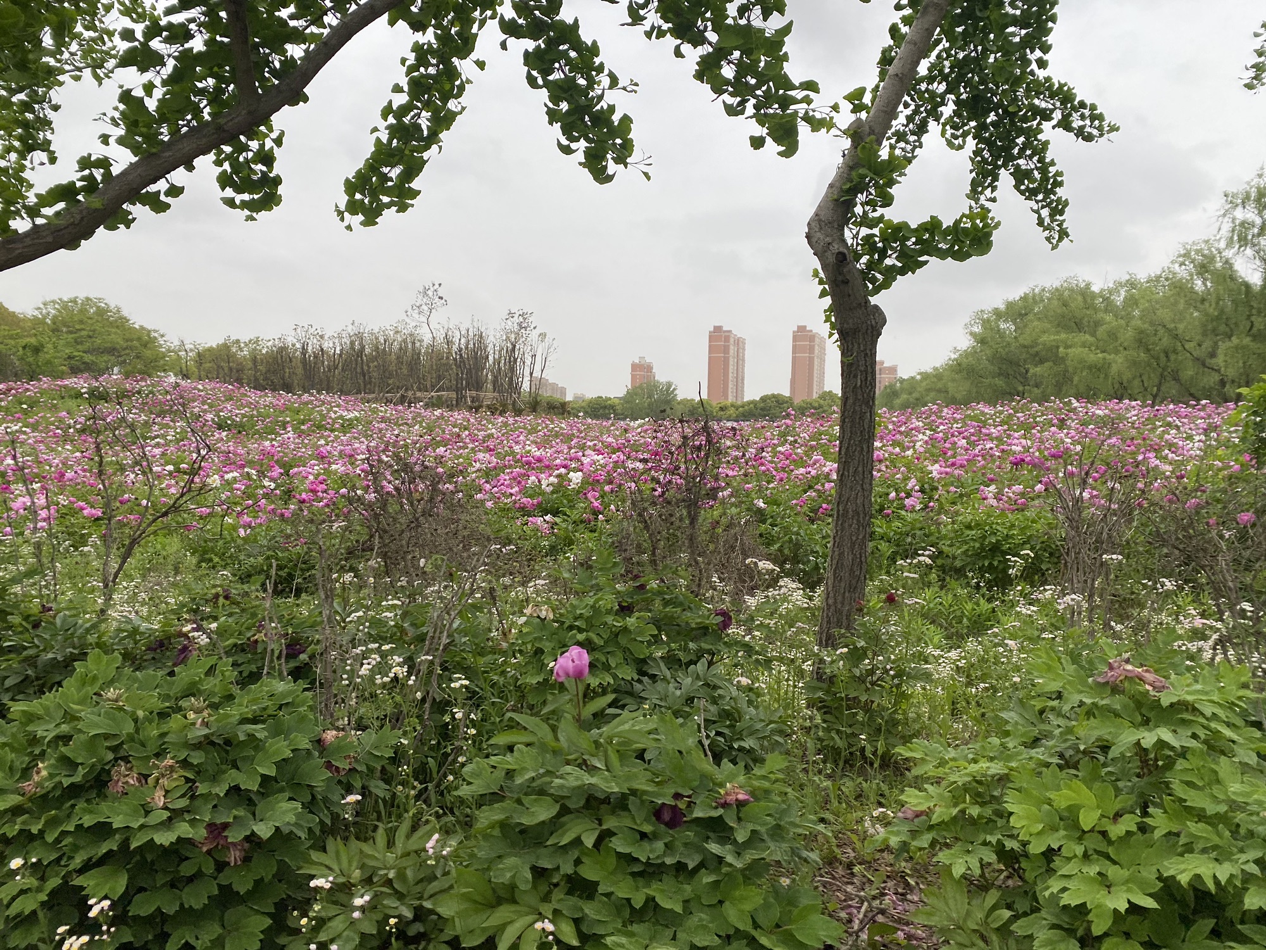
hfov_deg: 67.3
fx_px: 951
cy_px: 475
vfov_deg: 53.1
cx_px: 633
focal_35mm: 26
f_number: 1.8
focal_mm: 4.25
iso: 32
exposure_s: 1/475
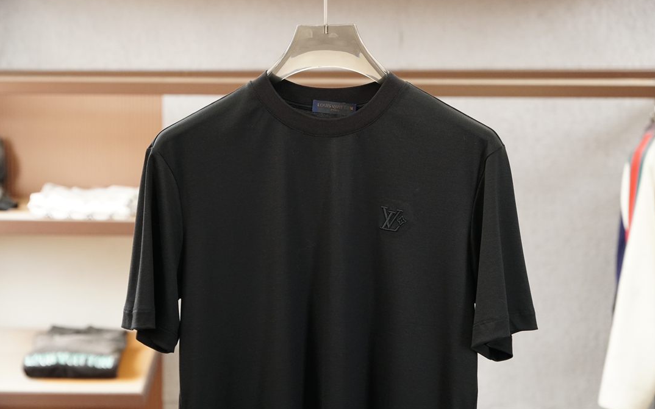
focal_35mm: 82
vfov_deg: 16.0
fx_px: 1455
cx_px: 328
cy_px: 201
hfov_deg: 25.4
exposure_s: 1/100
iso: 1600
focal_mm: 53
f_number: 4
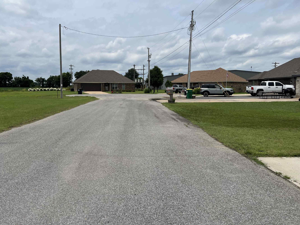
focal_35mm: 30
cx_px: 134
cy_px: 104
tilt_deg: -4.4
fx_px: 260
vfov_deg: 46.8
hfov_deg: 59.8
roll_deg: +0.4
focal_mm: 5.7
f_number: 1.5
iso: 50
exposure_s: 1/8696
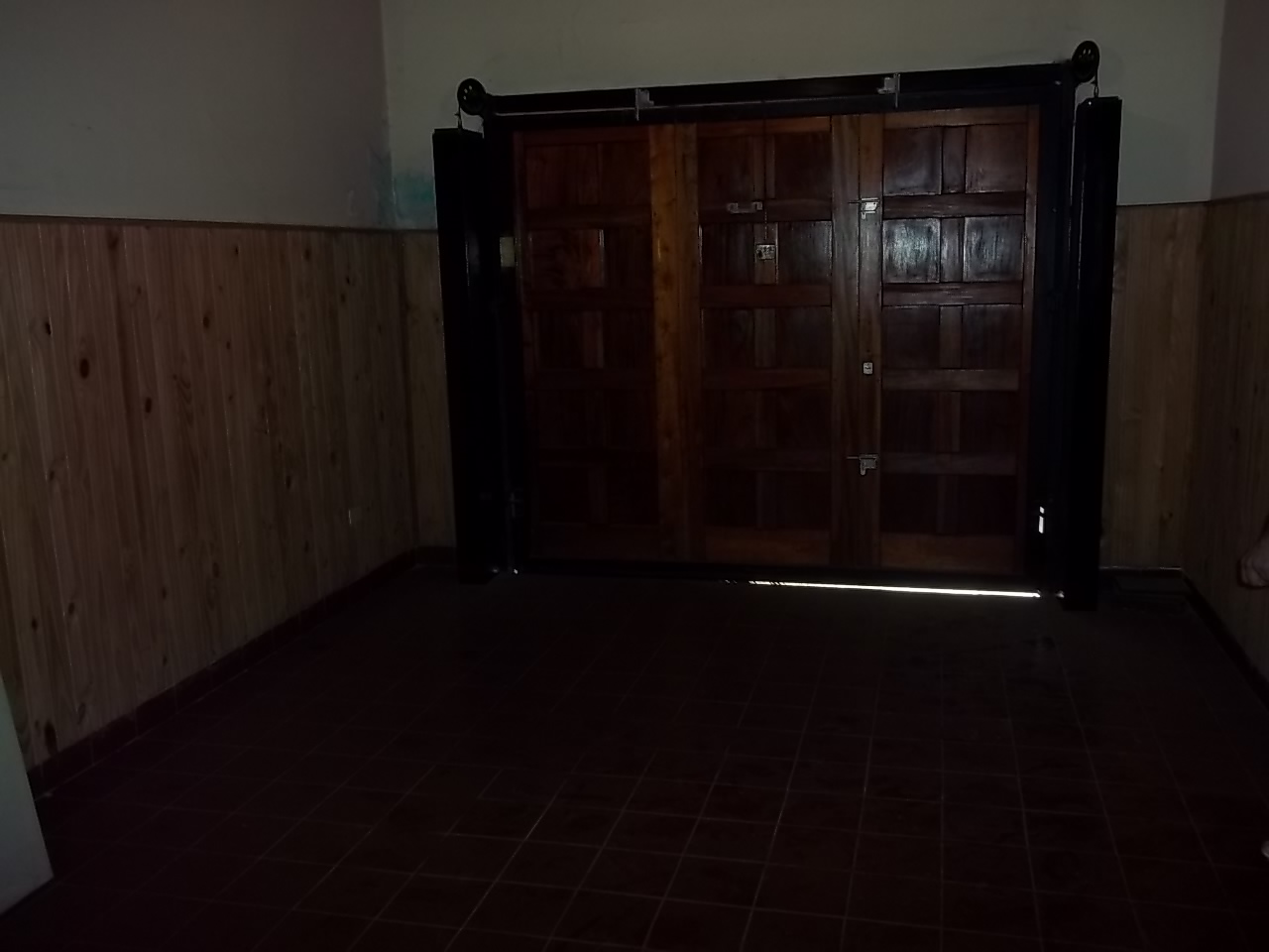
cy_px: 476
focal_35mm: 32
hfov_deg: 56.8
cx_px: 634
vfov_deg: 44.2
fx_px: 1173
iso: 80
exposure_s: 1/30
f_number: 2.9
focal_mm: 5.7
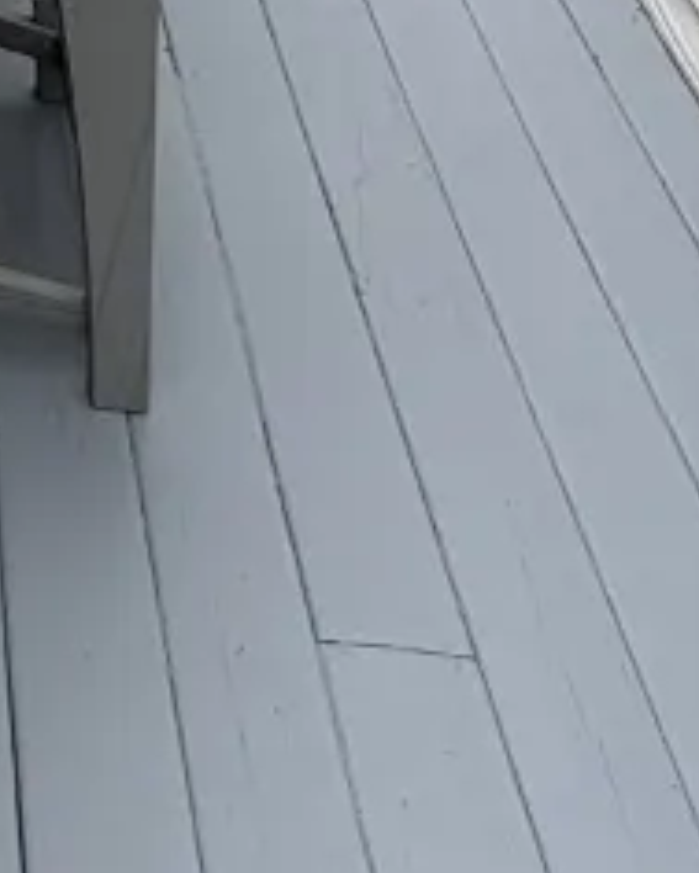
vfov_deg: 23.0
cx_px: -281
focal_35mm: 74
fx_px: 1912
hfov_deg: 18.8
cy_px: -244
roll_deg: -5.5
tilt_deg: -28.8
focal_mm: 2.22
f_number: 2.2
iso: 40
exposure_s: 1/636
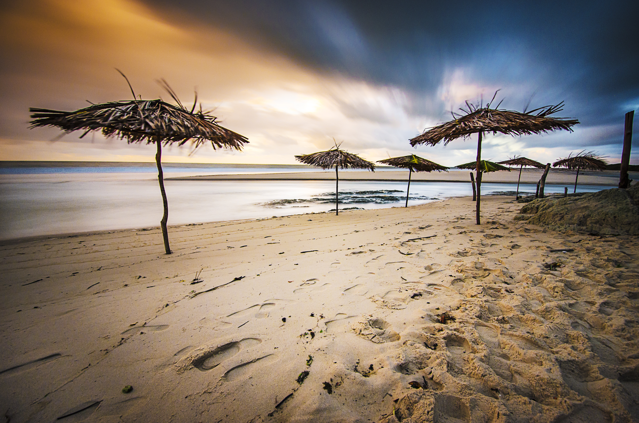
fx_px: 266
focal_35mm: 15
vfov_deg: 77.1
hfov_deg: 100.5
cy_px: 212
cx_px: 320
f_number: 9
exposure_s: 58
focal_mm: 10
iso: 200
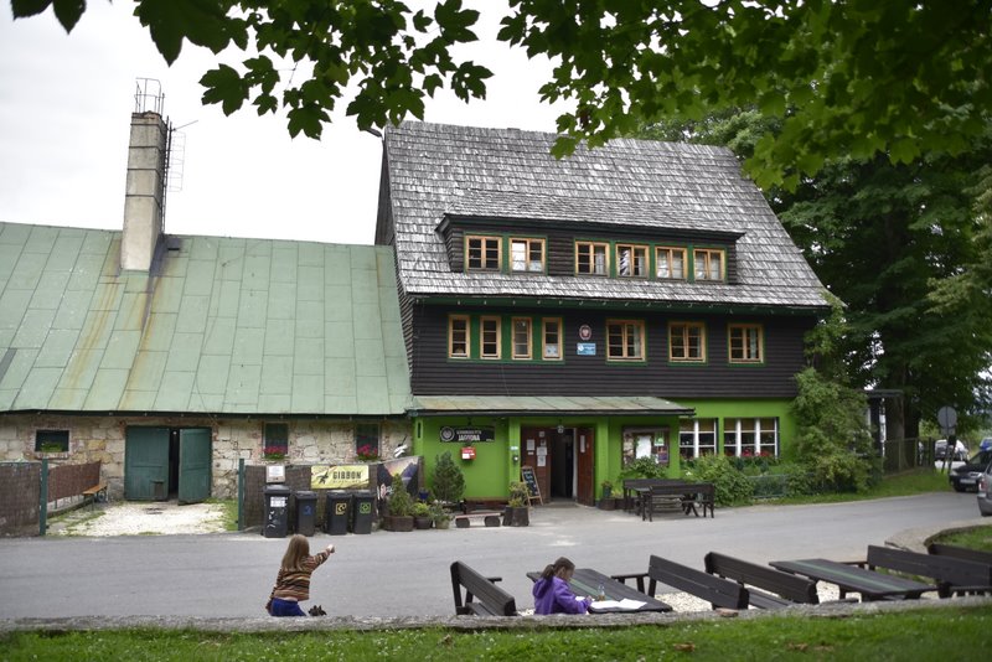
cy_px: 331
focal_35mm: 27
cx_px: 496
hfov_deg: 67.4
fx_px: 744
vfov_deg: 48.0
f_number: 3.5
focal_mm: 18
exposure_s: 1/320
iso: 100
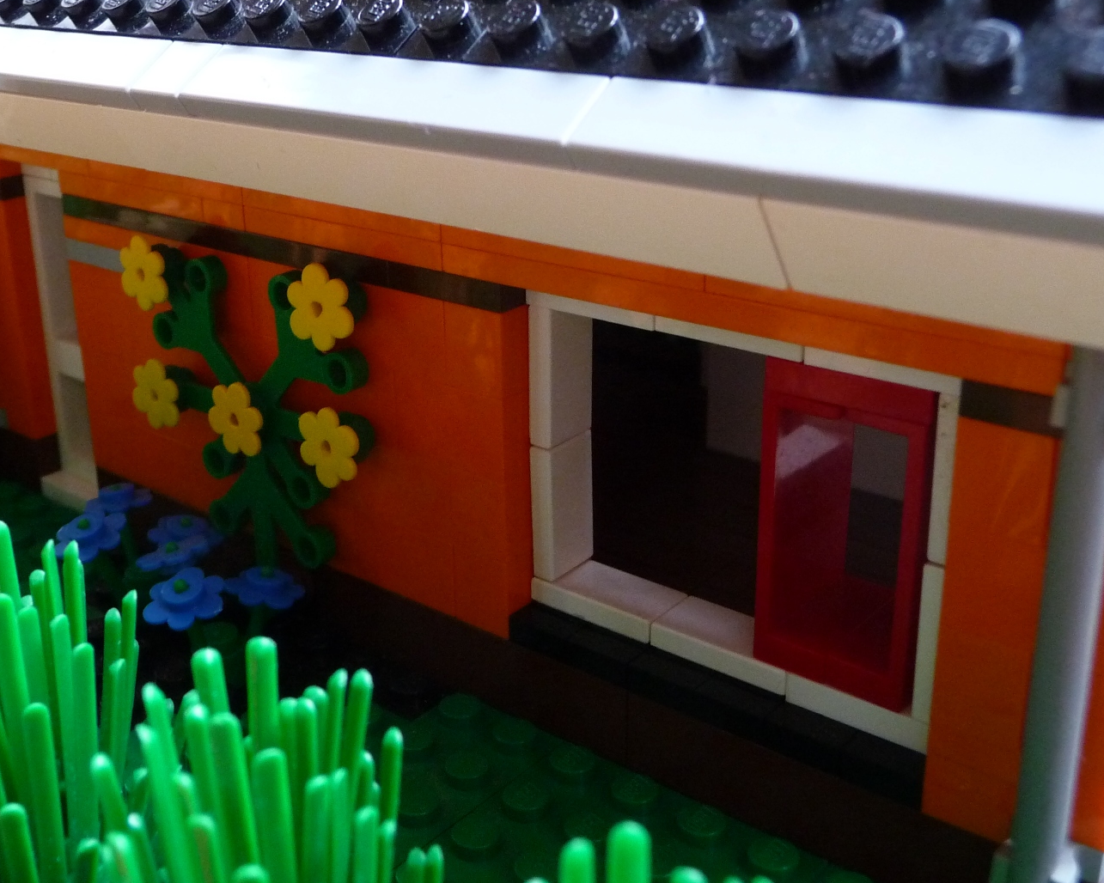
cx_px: 416
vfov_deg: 35.5
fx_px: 1372
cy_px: 351
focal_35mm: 42
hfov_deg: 43.5
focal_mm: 5.3
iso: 400
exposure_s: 1/8
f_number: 3.5
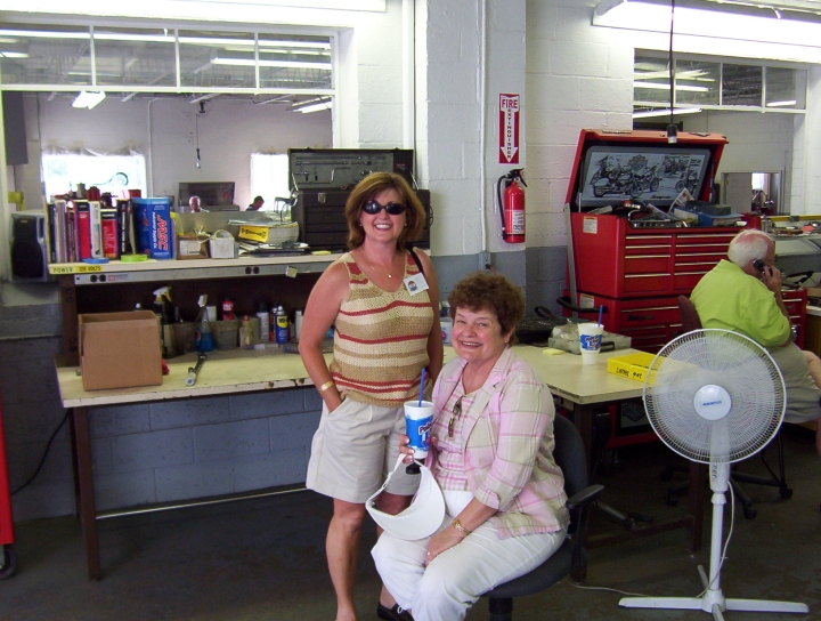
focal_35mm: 36
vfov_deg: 39.8
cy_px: 310
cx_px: 410
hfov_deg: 51.2
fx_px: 856
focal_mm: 5.54
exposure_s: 1/62.5
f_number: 2.76
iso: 100
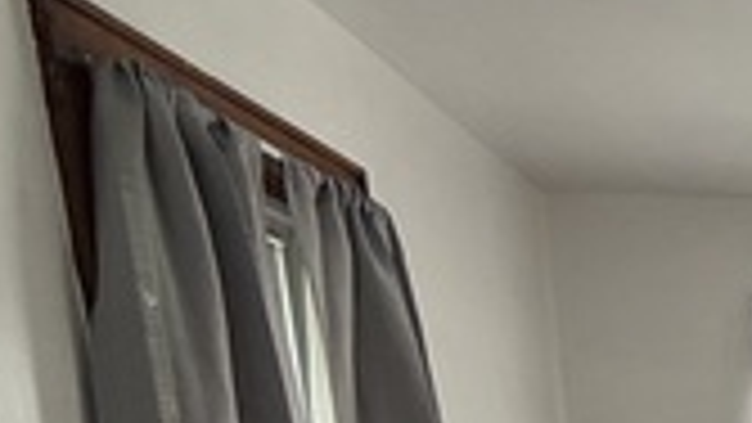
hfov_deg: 26.1
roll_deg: -0.1
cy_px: 794
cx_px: 1103
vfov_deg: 16.2
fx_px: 1217
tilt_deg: -10.8
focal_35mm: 61
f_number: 2.2
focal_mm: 2.22
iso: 64
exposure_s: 1/99
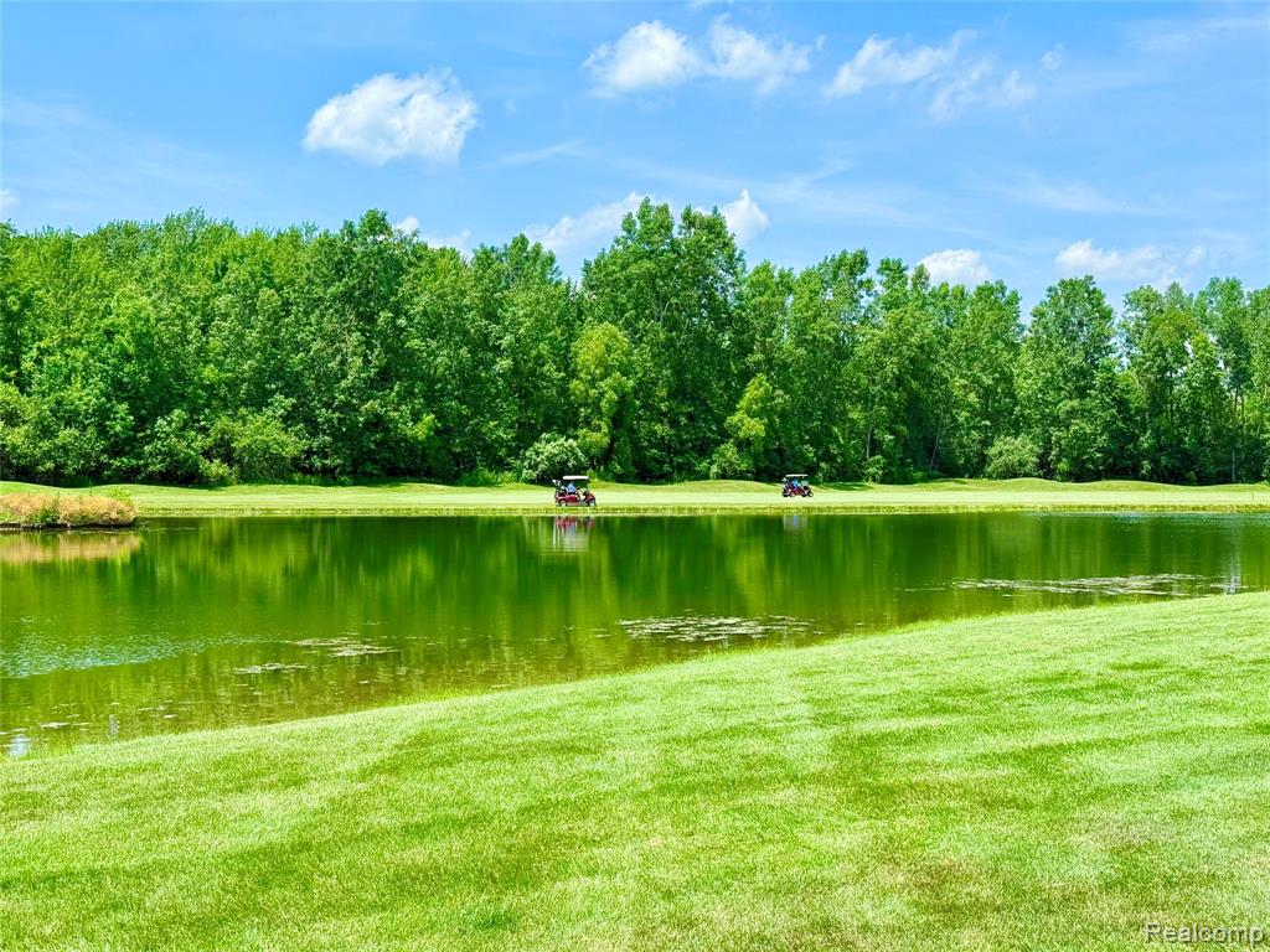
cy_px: 476
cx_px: 635
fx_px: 1761
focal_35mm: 48
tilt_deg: -0.3
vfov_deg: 30.3
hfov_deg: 39.7
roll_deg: -0.2
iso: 64
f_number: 1.78
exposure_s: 1/3534
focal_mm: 6.76
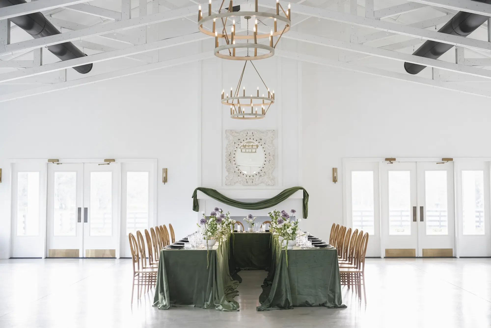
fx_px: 682
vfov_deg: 27.0
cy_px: 164
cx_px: 246
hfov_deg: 39.6
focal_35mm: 50
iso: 2500
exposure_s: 1/320
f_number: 2.8
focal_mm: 50
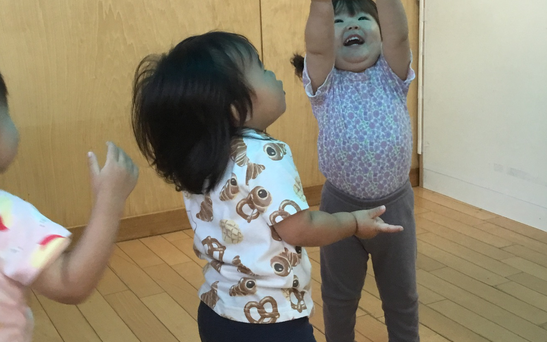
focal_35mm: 51
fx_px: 760
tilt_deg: -10.4
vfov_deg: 25.2
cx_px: 293
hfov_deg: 39.5
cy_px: 118
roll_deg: +0.8
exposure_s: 1/30
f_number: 2.4
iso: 100
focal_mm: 3.3
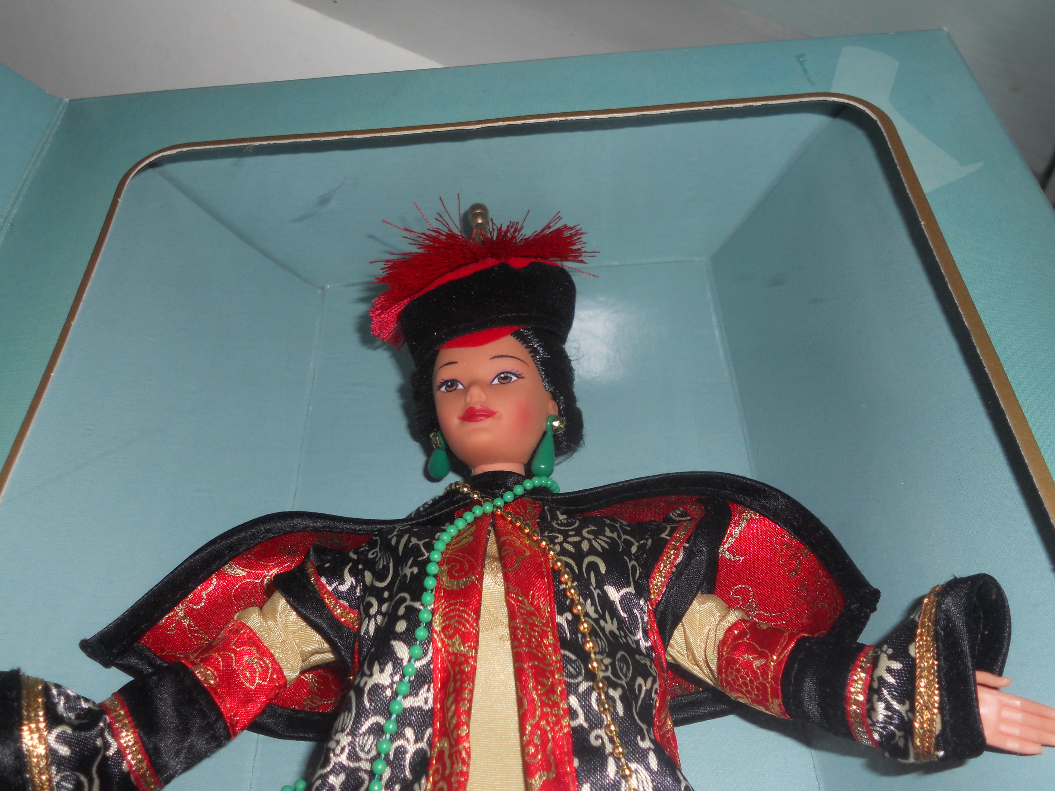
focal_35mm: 32
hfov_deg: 56.8
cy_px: 396
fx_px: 975
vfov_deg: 44.2
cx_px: 528
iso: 80
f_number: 8.8
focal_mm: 5.8
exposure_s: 1/25
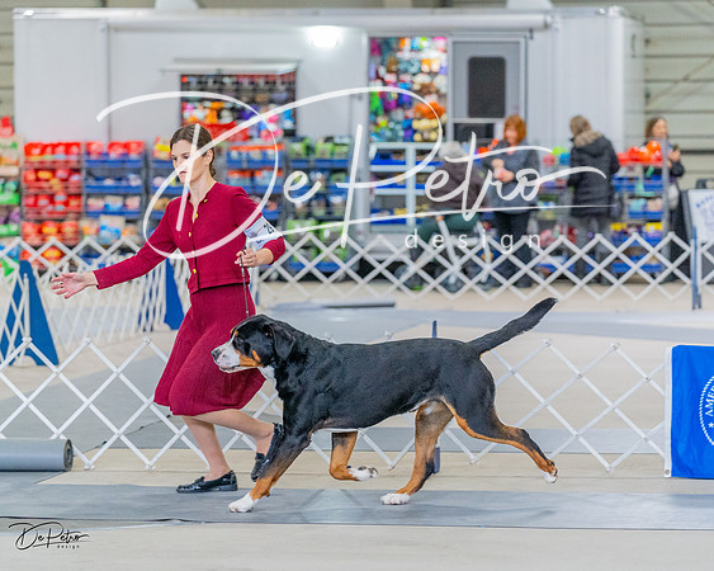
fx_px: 3212
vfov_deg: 10.2
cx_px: 357
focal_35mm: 152
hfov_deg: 12.7
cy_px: 286
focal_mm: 135
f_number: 3.5
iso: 6400
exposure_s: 1/400
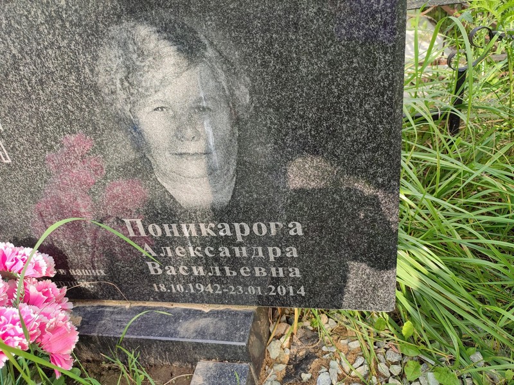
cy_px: 192
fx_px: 371
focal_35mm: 25
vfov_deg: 54.9
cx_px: 257
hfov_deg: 69.4
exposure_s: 1/194
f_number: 1.9
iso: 50
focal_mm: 6.04
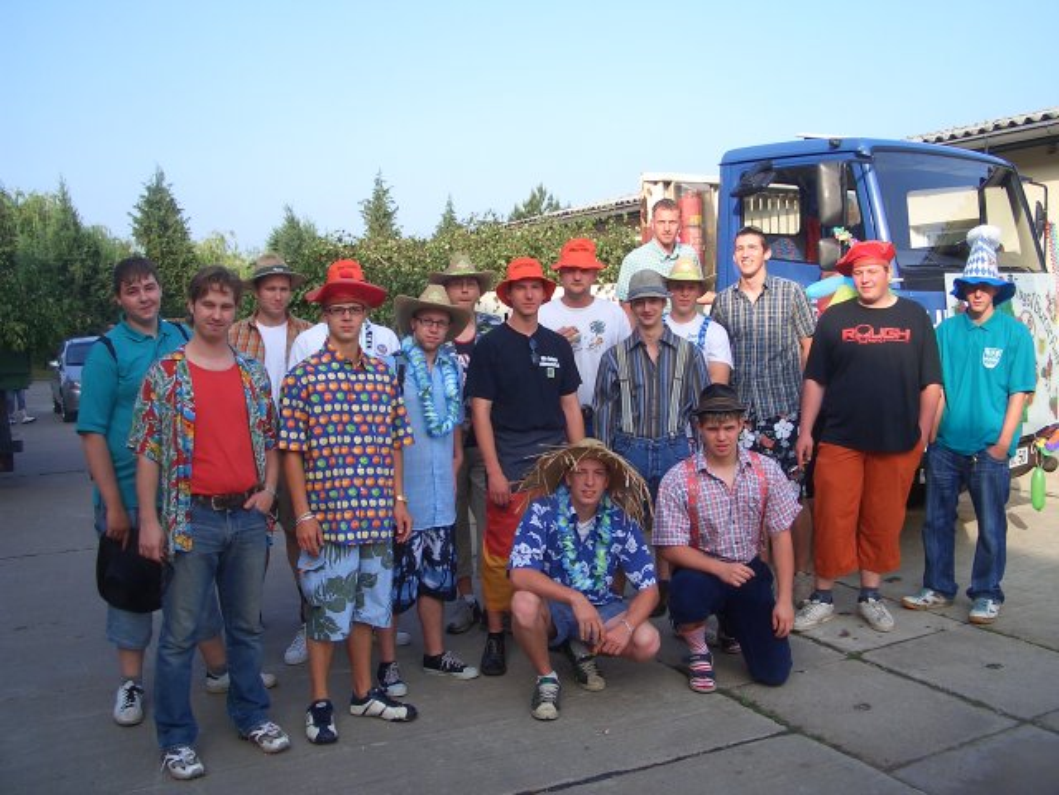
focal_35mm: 35
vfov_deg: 40.7
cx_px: 530
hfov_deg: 52.6
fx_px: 1071
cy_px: 398
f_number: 4.3
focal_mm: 5.8
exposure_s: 1/250
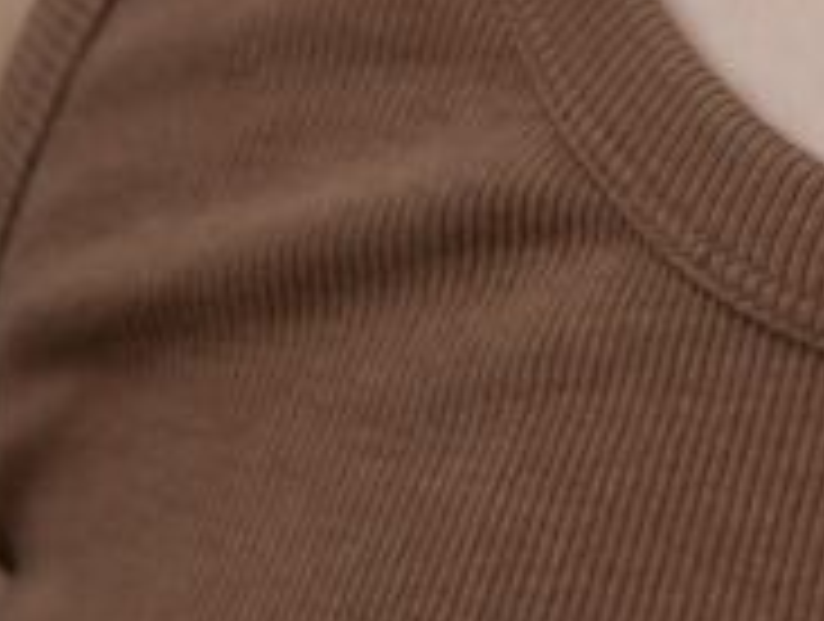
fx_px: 3912
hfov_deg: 11.6
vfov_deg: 8.9
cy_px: -263
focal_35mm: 164
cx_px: 1184
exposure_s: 1/640
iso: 200
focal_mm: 25
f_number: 3.2
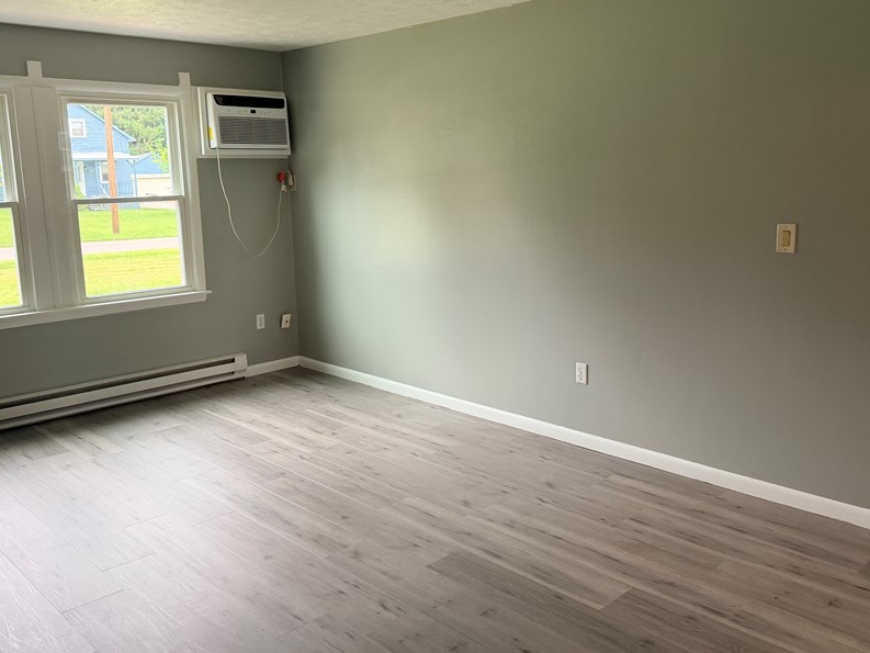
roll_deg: +0.7
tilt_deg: -9.5
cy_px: 301
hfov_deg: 58.3
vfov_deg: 45.4
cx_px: 449
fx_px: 779
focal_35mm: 31
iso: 160
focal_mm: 6.76
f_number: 1.78
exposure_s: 1/120
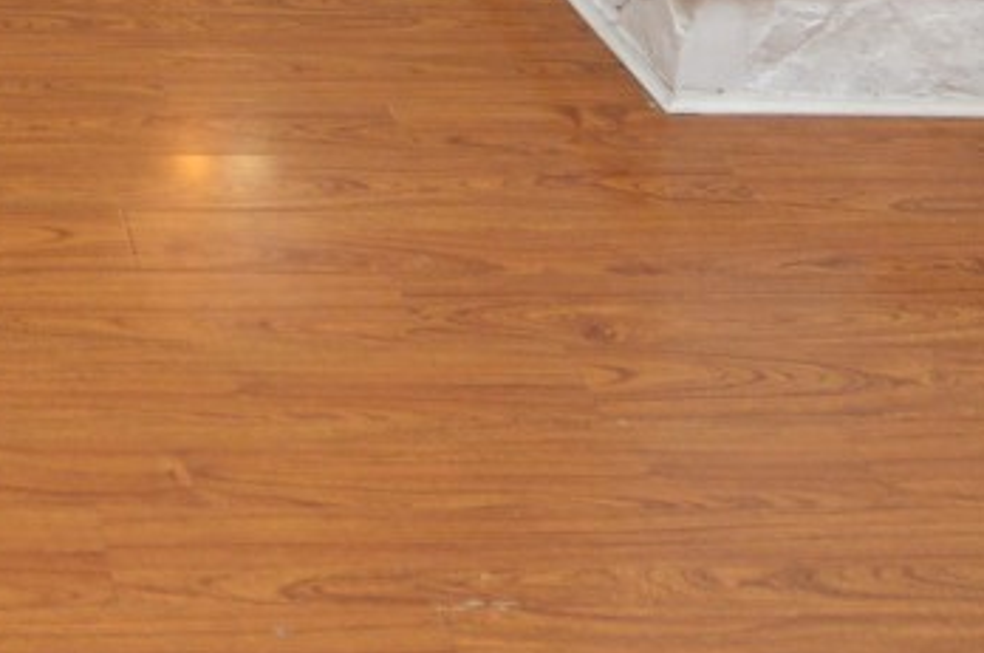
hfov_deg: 25.6
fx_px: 1911
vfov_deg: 17.7
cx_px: -232
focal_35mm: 70
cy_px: -277
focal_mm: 10
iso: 400
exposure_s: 1/60
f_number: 4
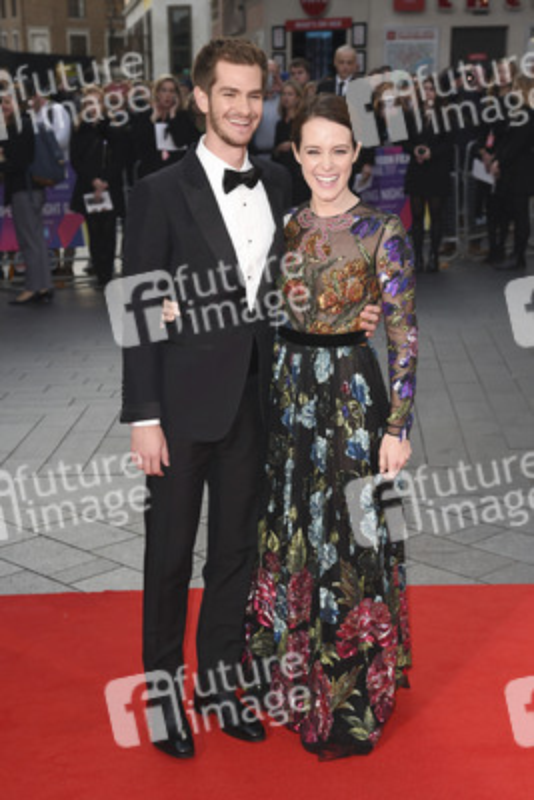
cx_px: 267
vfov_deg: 32.4
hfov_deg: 21.9
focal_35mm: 62
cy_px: 400
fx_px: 1378
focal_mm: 62
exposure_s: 1/250
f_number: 5.6
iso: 640
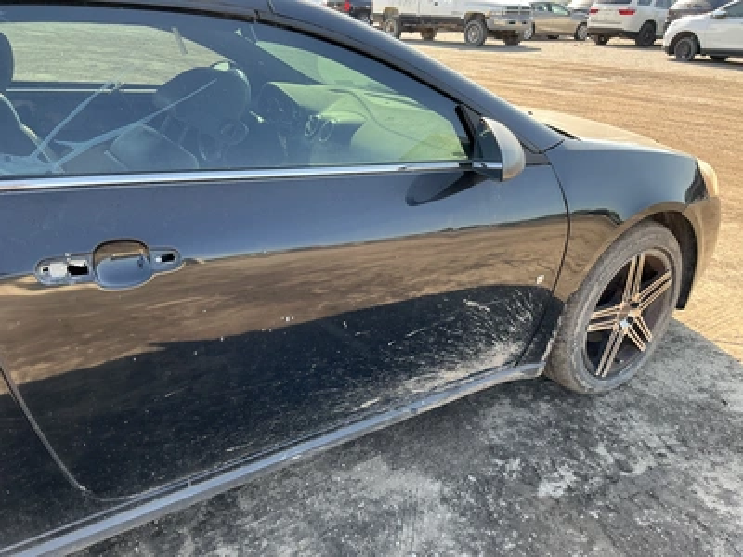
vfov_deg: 49.7
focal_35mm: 28
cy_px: 278
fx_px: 601
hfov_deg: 63.4
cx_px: 372
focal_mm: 3
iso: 25
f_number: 1.8
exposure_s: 1/166
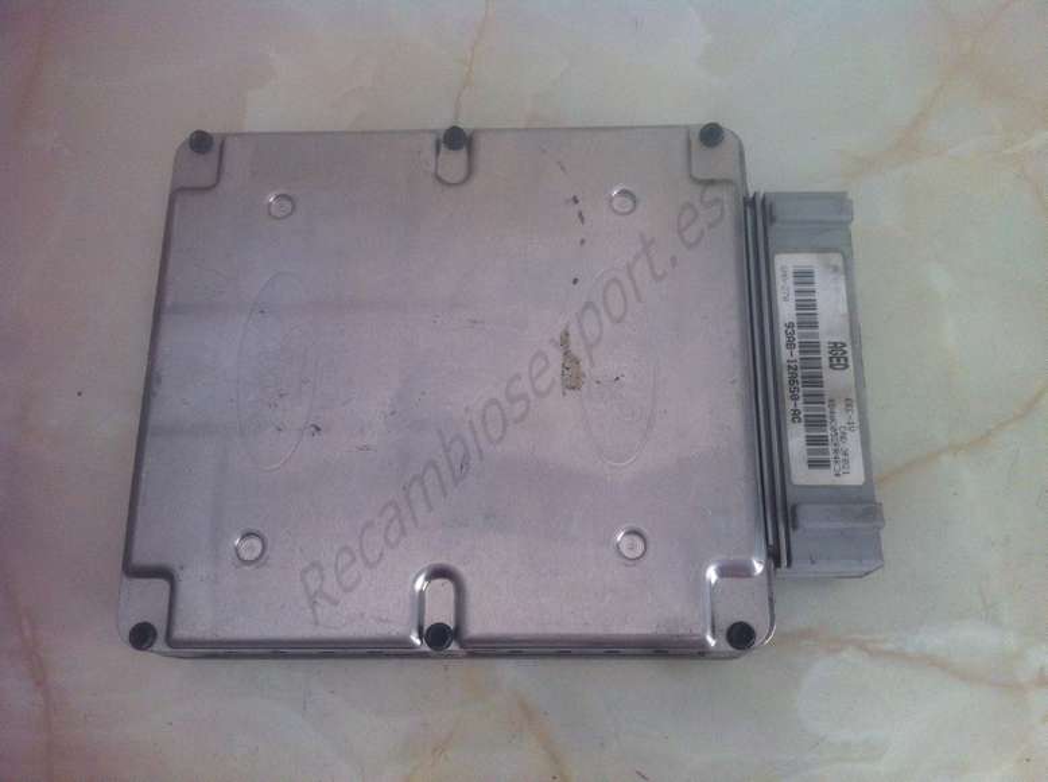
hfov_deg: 52.7
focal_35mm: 35
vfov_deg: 40.6
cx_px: 524
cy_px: 391
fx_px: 1058
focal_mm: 3.85
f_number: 2.8
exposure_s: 1/120
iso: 125
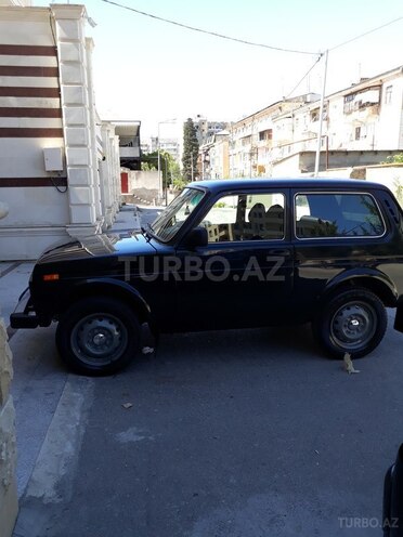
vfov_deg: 65.3
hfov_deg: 51.4
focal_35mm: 27
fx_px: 419
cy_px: 268
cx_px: 202
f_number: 1.9
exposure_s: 1/306
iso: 40
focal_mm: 3.6
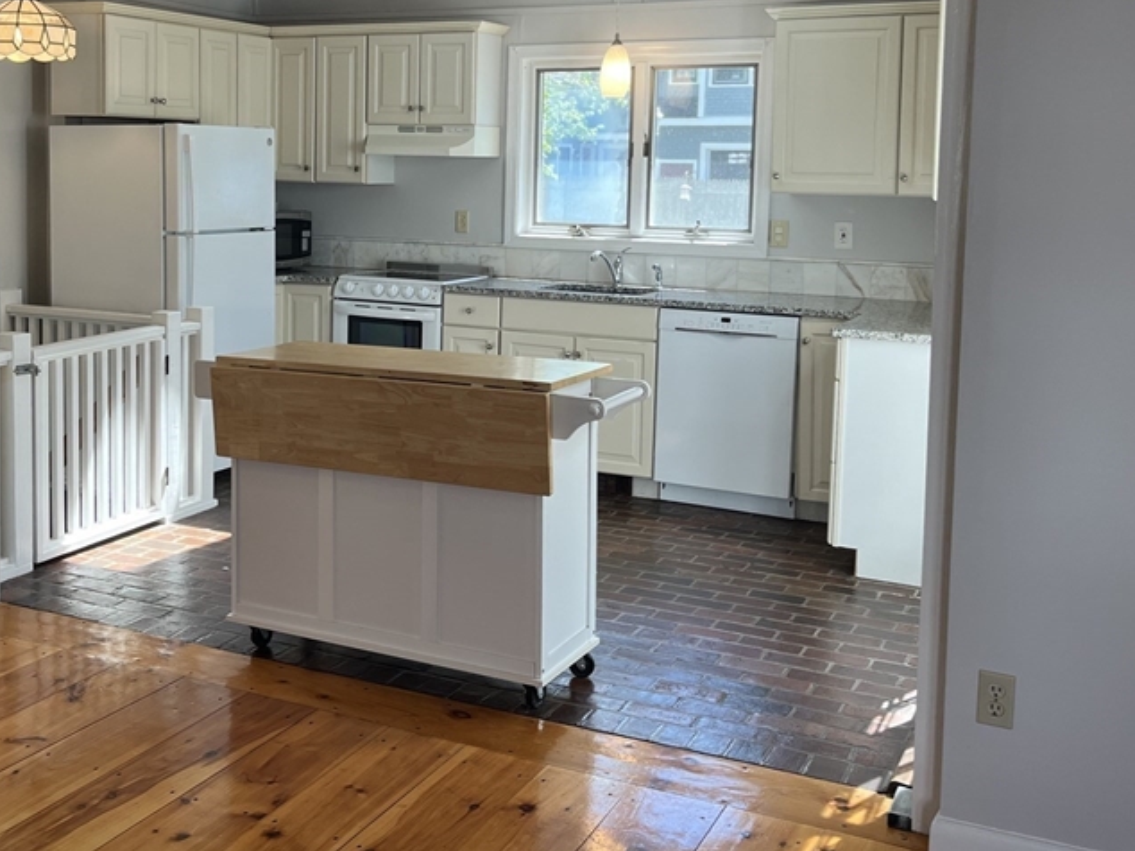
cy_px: 271
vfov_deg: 34.0
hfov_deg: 44.4
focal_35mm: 42
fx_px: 1377
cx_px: 421
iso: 40
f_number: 1.6
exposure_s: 1/120
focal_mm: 5.1
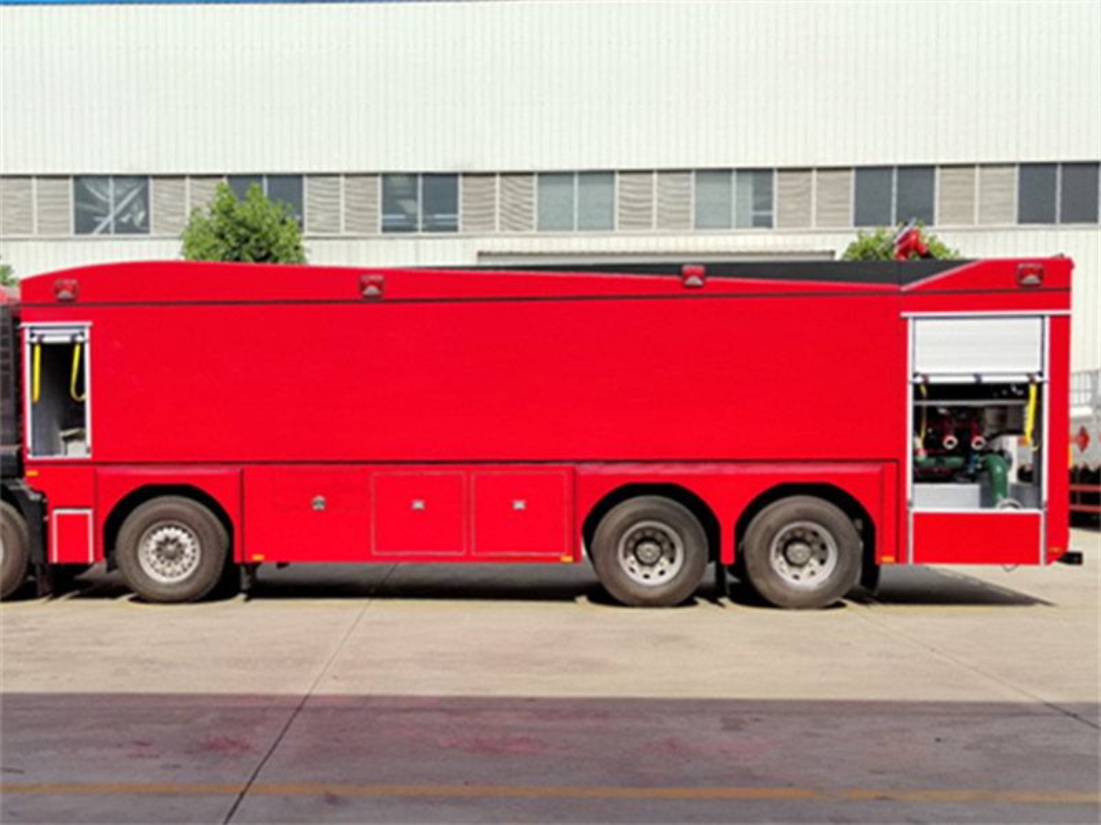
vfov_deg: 45.4
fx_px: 985
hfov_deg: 58.4
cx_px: 550
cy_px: 412
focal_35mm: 31
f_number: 1.9
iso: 197
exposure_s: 1/2000
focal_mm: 5.52
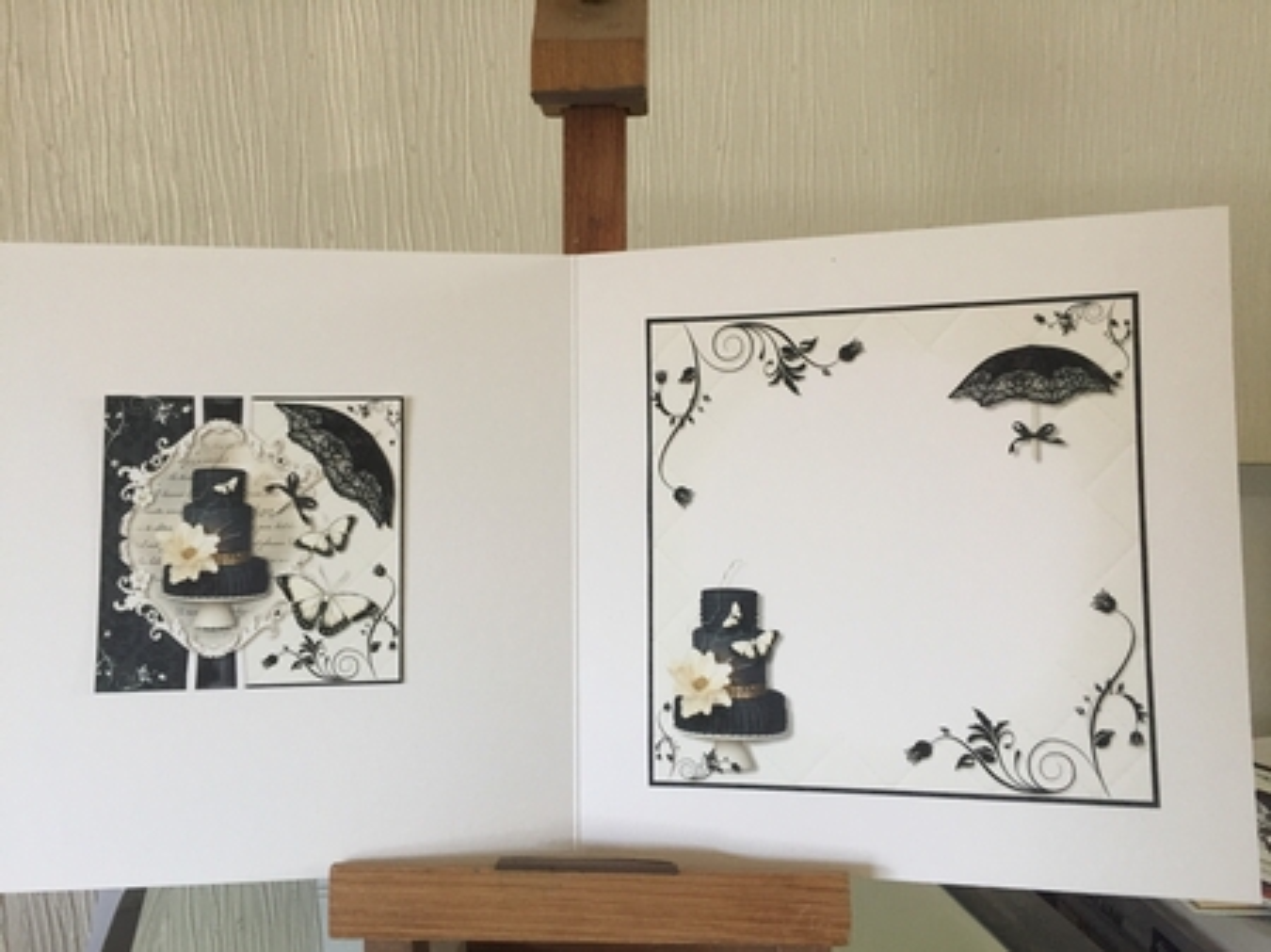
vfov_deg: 48.2
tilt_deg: -10.5
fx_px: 1064
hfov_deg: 61.7
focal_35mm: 29
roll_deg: +1.0
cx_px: 636
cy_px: 476
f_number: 2.2
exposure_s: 1/33
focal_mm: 4.15
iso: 64
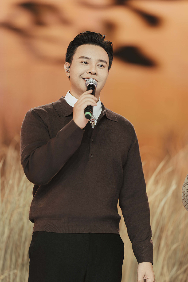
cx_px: 94
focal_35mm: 200
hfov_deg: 6.9
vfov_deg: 10.3
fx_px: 1567
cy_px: 141
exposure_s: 1/400
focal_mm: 200
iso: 500
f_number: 2
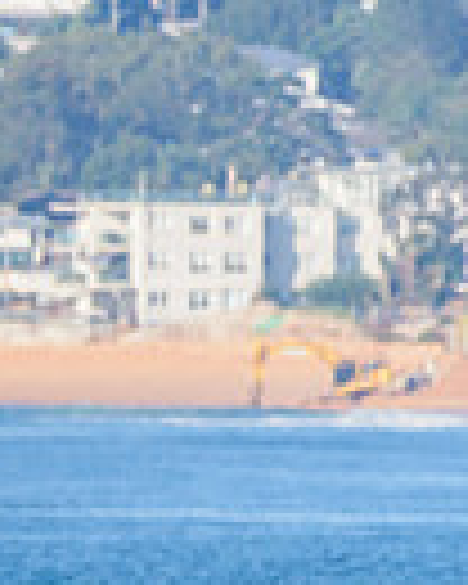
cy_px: 691
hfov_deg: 0.7
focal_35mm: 2099
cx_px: -621
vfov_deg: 0.9
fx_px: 36342
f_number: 5.6
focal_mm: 500
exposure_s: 1/2000
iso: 220
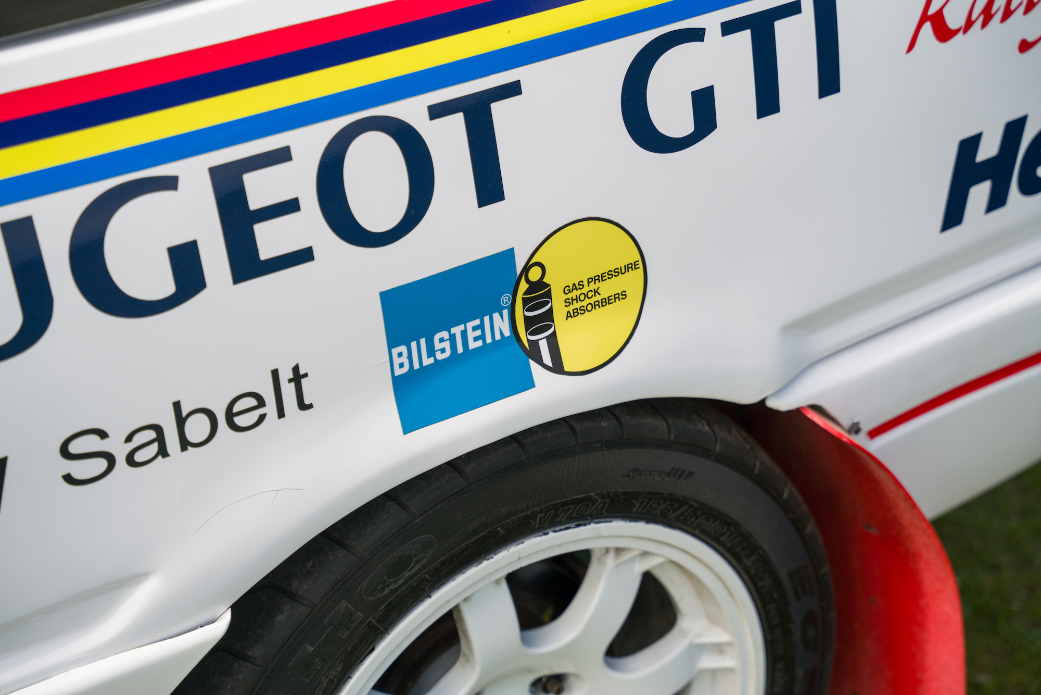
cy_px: 348
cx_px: 520
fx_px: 2024
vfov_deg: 19.5
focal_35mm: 70
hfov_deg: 28.8
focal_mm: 70
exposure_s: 1/640
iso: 200
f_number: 4
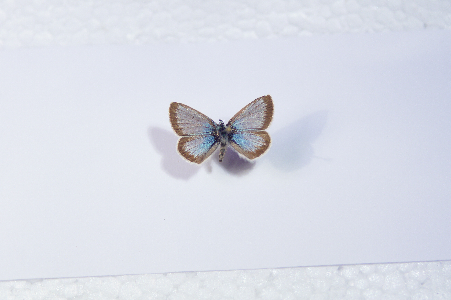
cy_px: 150
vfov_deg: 8.7
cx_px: 226
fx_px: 1972
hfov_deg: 13.0
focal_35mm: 158
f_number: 4.5
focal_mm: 105
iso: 400
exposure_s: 1/100
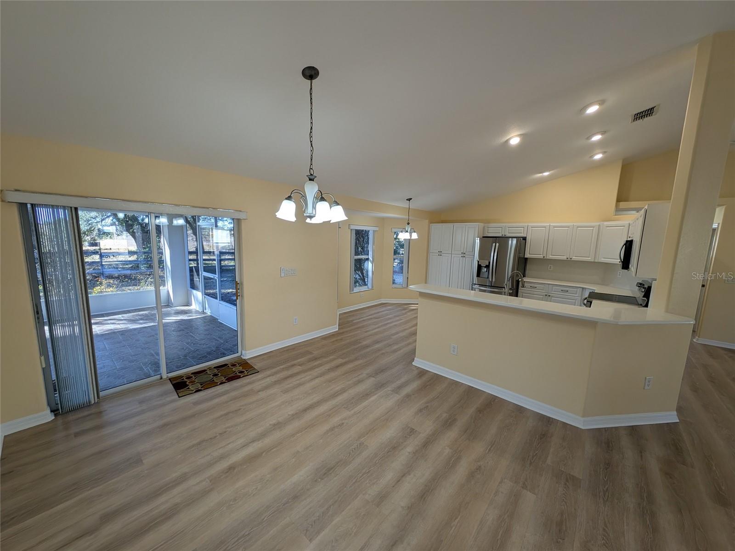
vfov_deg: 94.5
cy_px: 276
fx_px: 255
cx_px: 368
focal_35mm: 12
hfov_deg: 110.5
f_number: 1.95
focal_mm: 2.23
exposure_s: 1/120
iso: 70
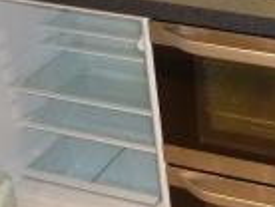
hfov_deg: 22.2
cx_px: 331
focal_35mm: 81
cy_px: 70
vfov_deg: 18.2
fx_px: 645
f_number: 3.3
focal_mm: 4.1
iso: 250
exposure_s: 1/30
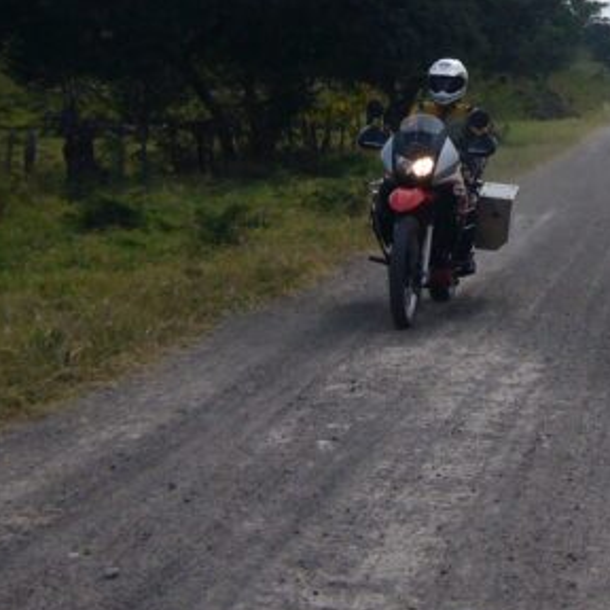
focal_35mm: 88
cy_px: 161
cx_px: 519
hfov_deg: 19.4
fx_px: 1754
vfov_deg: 19.6
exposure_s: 1/500
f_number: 5.6
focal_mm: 4.6
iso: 80
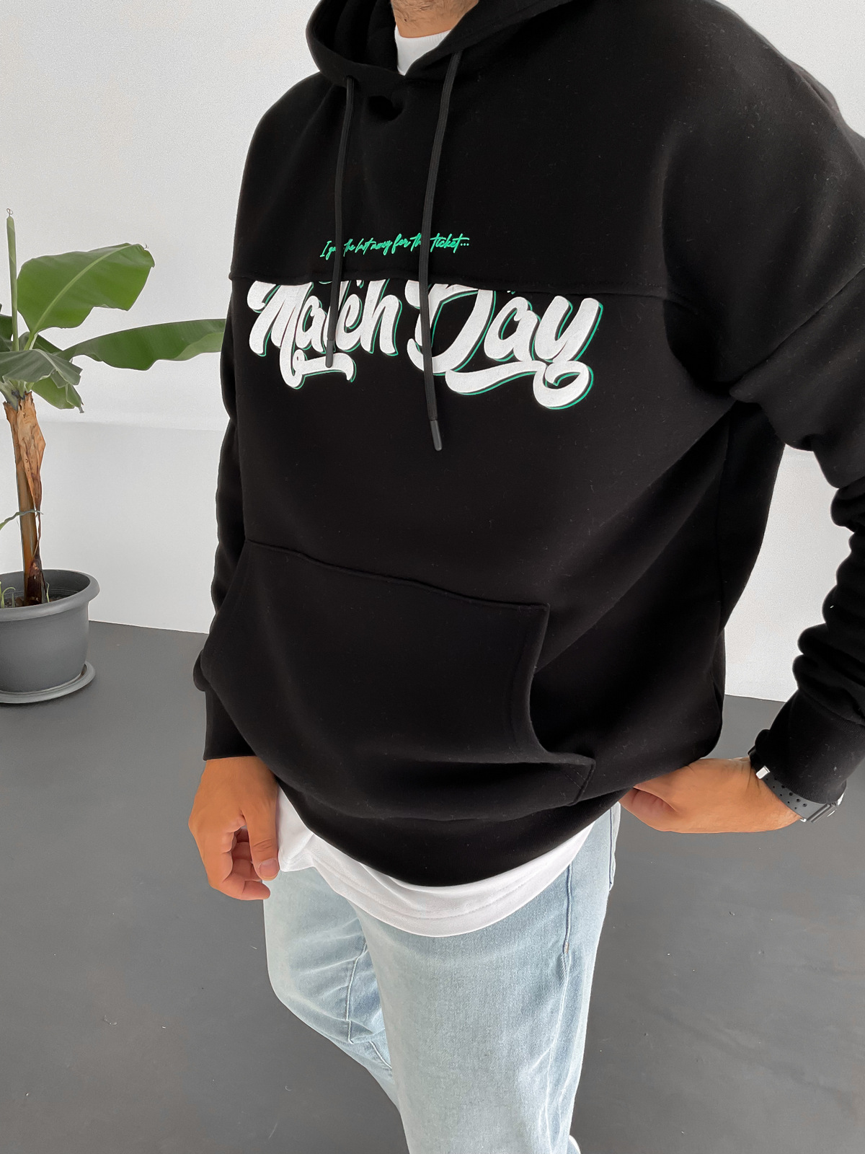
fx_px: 966
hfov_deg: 48.2
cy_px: 577
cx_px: 432
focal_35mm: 29
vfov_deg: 61.7
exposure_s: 1/60
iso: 64
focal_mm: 3
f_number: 1.8
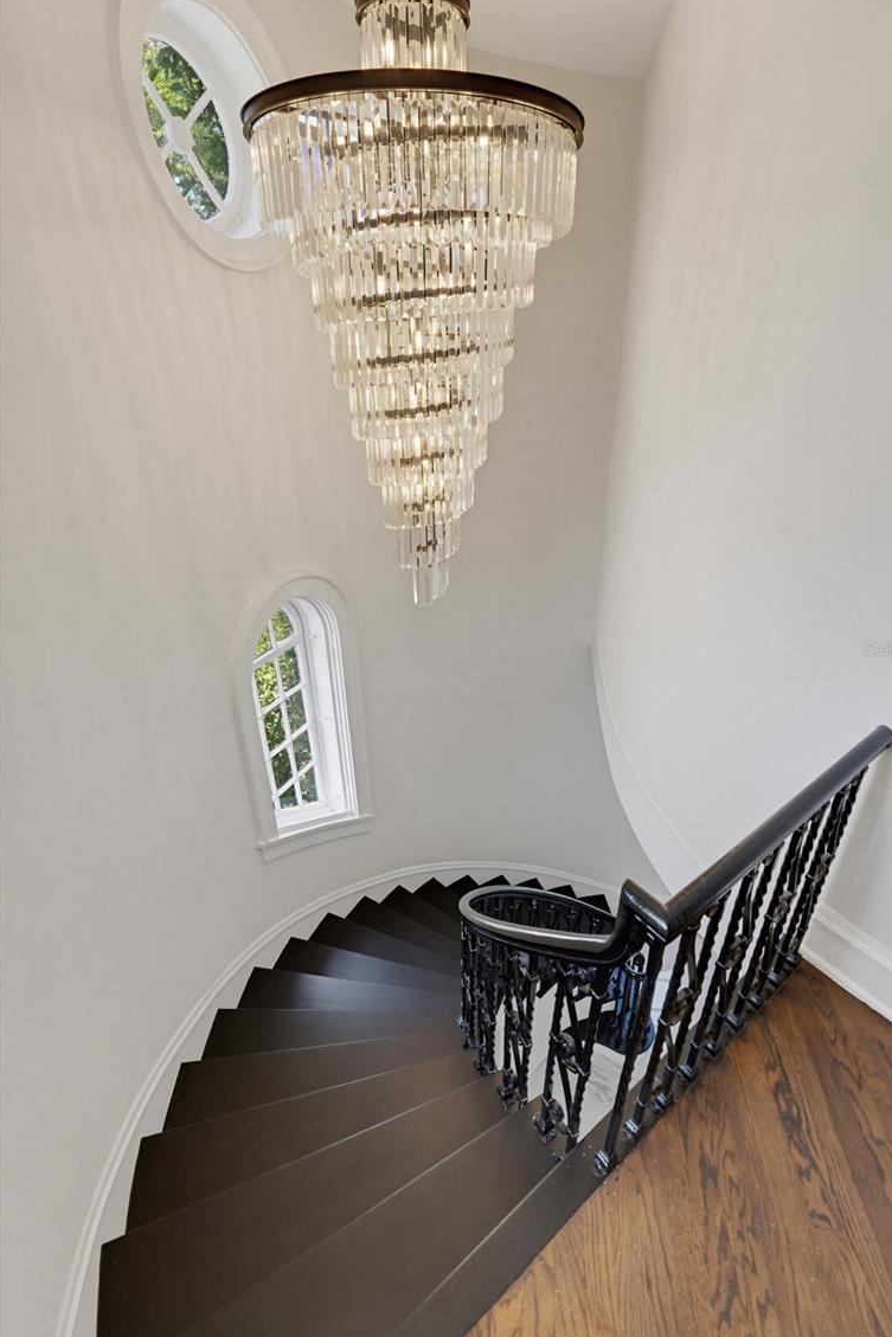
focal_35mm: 18
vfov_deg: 91.5
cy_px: 648
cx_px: 470
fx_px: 651
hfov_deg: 68.8
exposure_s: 1/200
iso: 1600
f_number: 9
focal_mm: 16.5
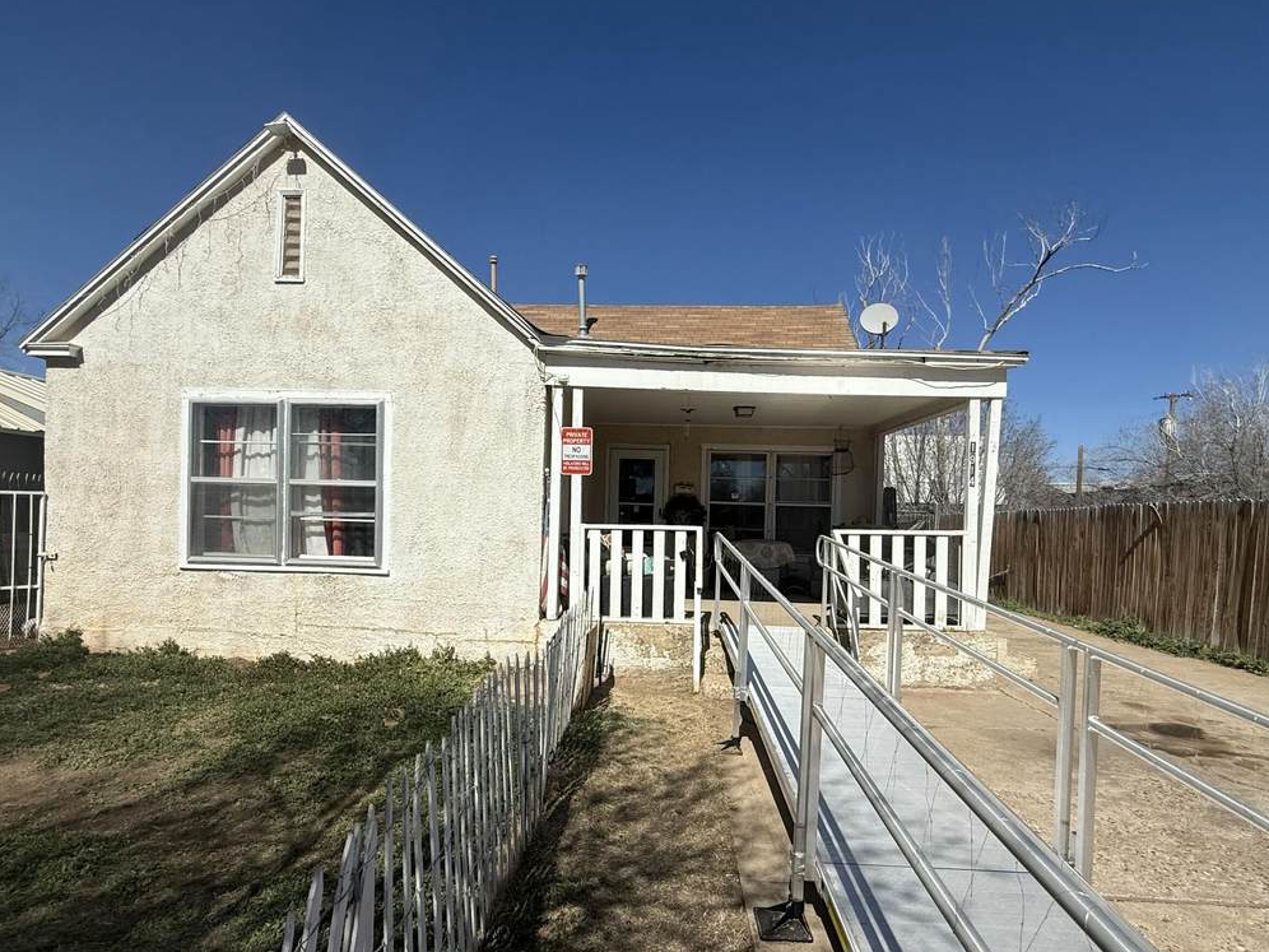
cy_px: 535
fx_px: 660
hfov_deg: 87.7
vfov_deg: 71.3
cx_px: 650
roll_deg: -0.9
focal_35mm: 18
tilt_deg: -1.5
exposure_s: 1/6173
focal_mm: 2.22
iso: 50
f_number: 2.2
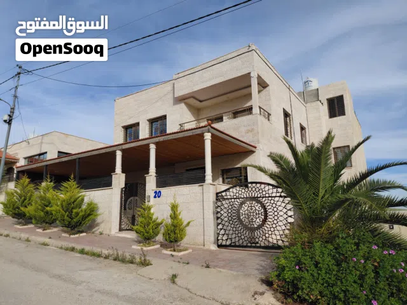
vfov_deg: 54.9
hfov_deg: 69.4
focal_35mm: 25
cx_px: 204
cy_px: 152
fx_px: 294
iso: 50
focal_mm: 4.69
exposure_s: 1/2769
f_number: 1.8
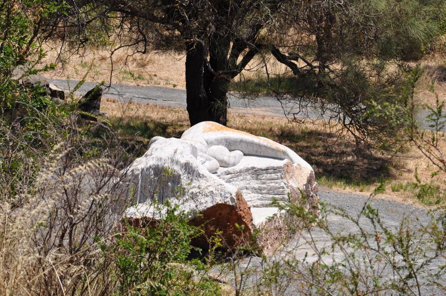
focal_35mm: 158
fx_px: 1949
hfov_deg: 13.1
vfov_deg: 8.7
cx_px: 223
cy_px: 148
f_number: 11
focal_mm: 105
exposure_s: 1/400
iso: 200
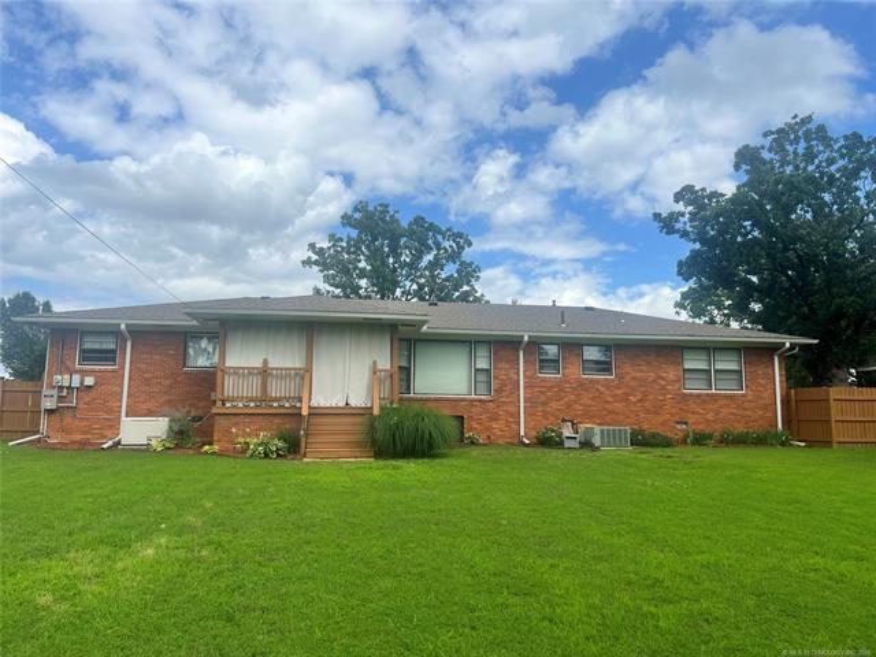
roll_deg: -0.7
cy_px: 328
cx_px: 438
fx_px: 658
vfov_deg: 53.1
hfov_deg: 67.3
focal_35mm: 26
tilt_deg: +7.7
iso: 50
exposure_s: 1/4831
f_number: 1.5
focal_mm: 5.7
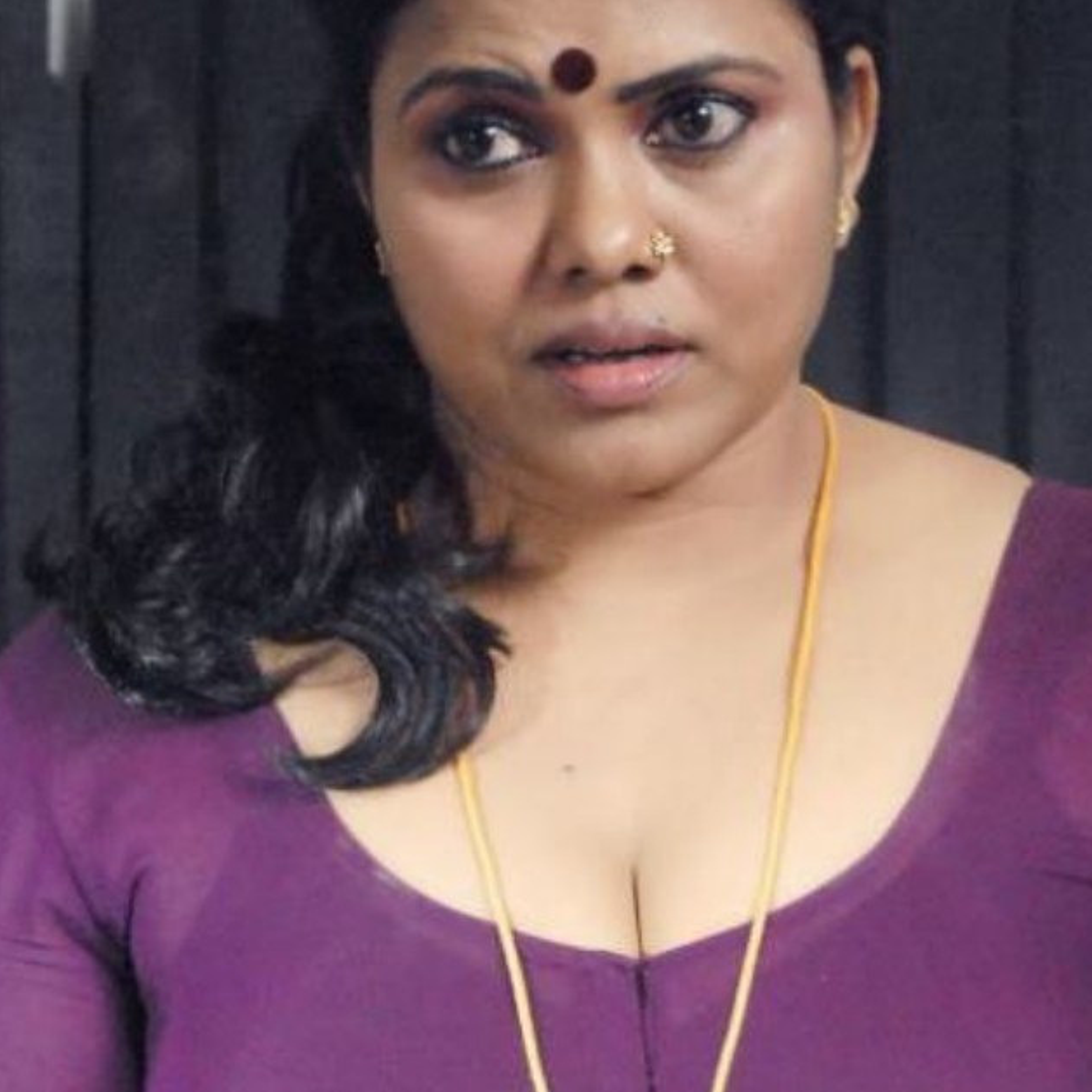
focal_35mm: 143
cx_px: 510
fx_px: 5104
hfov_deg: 12.2
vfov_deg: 12.1
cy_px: 937
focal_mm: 44
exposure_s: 1/200
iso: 1600
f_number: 7.1
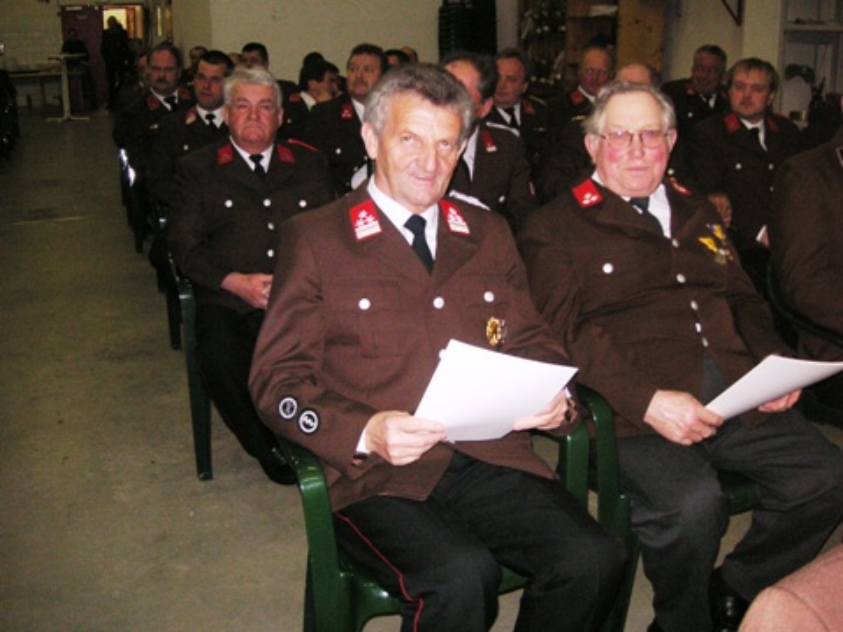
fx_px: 901
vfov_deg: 38.7
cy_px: 316
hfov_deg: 50.1
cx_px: 422
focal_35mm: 37
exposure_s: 1/45
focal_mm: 6.1
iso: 160
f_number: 2.8
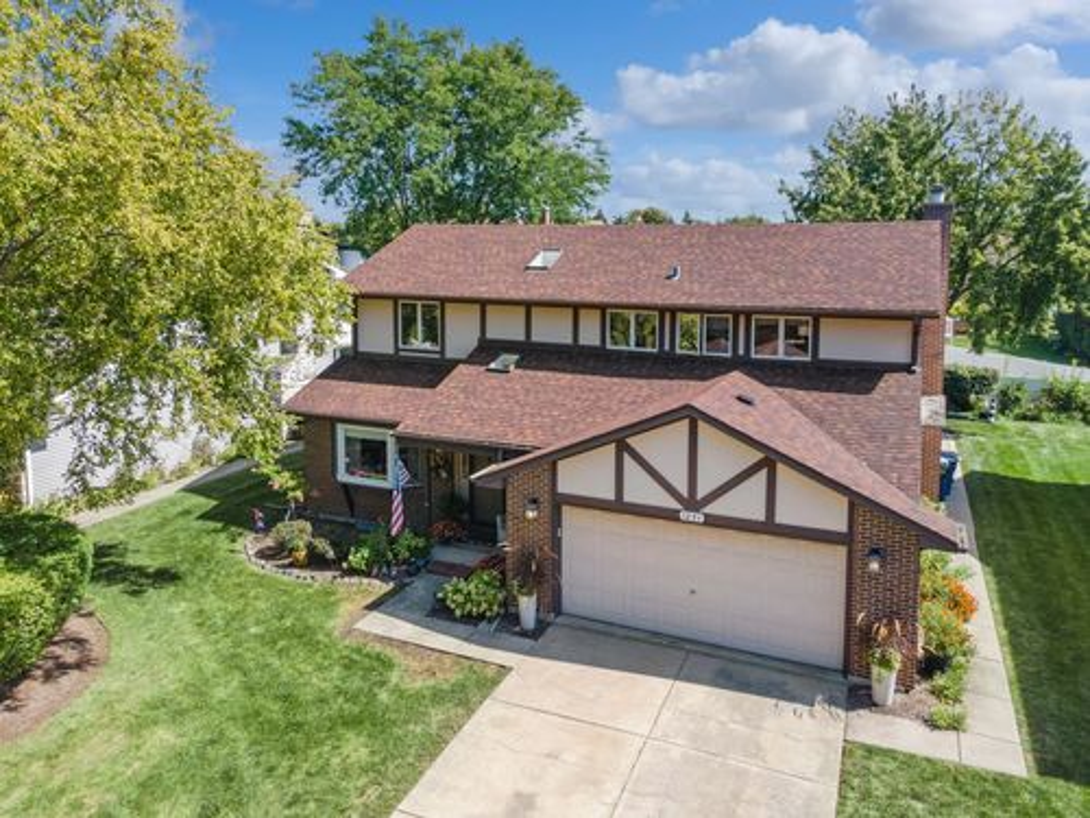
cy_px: 409
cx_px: 545
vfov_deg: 56.8
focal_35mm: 24
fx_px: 756
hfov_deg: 71.6
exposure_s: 1/200
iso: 200
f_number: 2.8
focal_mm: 4.5
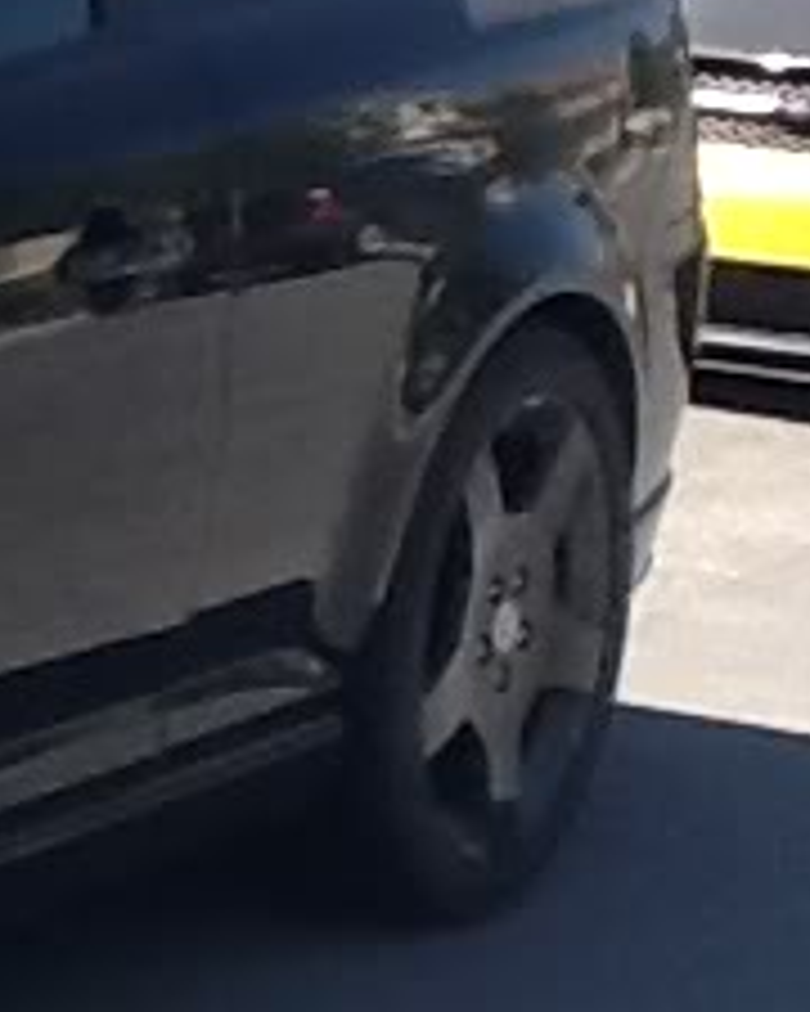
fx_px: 3985
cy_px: 981
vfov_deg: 14.3
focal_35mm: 133
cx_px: -1170
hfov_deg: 10.1
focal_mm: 2
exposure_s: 1/637
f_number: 2.4
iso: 64
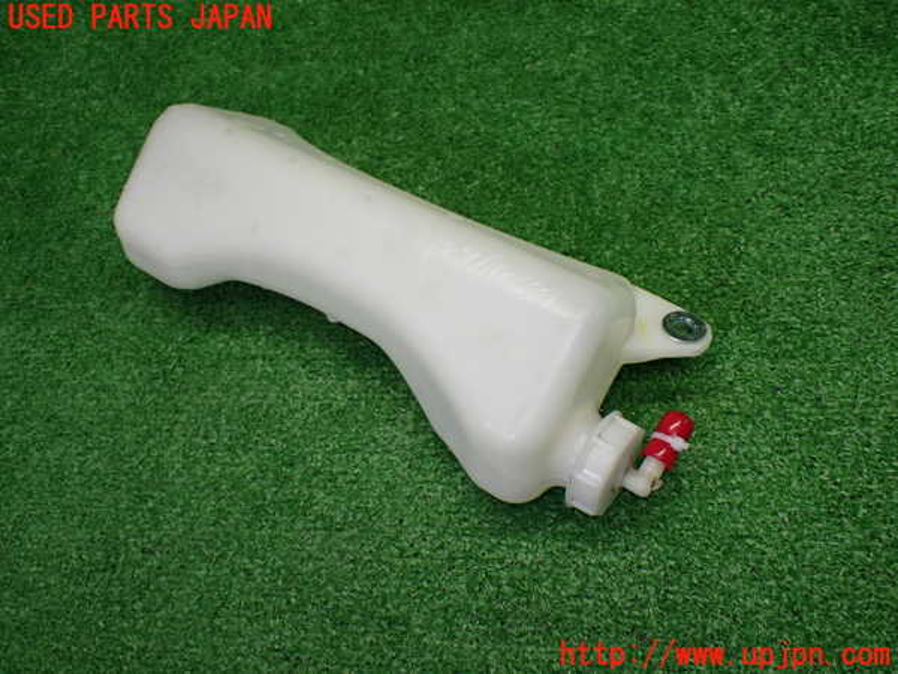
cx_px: 449
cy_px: 337
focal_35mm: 32
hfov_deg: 56.8
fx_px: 830
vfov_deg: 44.2
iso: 250
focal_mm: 5.79
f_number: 2.4
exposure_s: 1/125
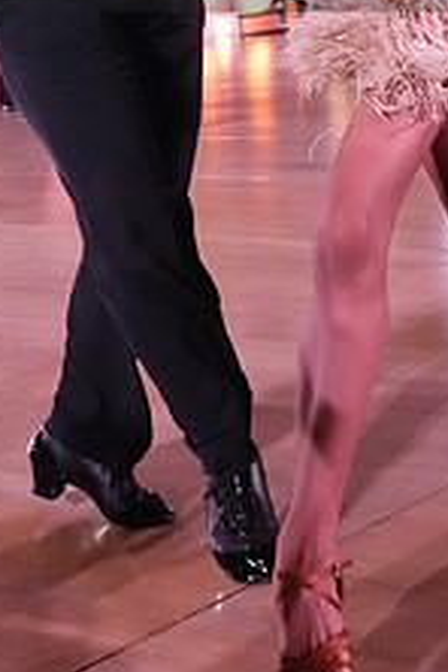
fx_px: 1755
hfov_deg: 14.5
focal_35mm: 94
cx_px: 177
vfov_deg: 20.6
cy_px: -88
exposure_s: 1/400
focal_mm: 24
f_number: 5.6
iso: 8000
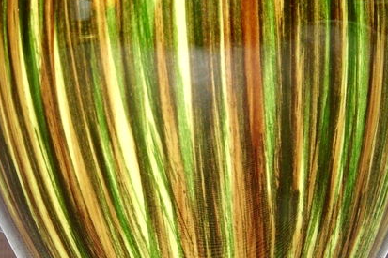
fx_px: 2198
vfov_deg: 6.7
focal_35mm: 204
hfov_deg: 10.1
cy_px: 17
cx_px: 113
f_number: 4.2
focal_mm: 14.6
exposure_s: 1/60
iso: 100
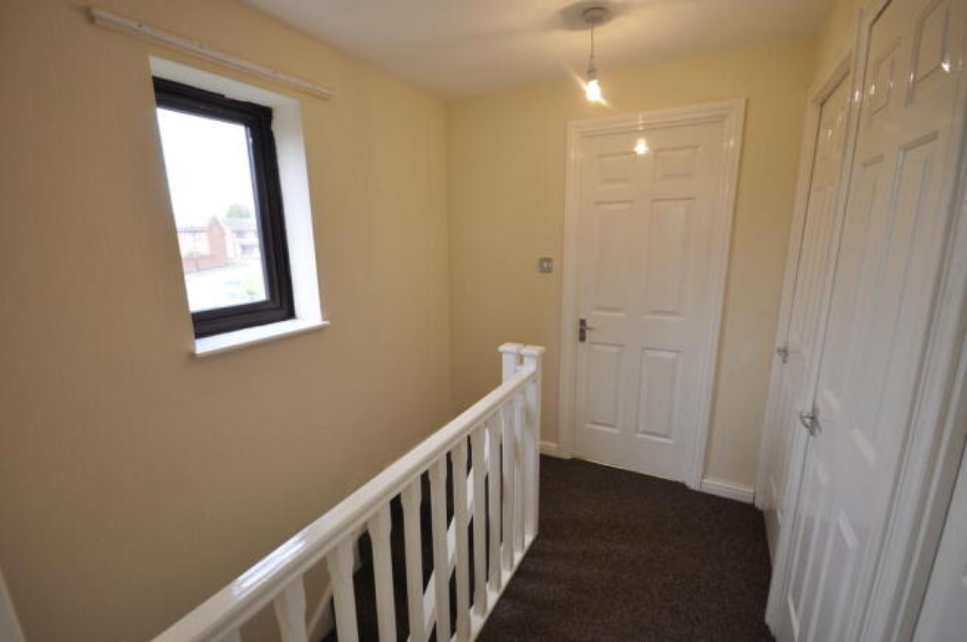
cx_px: 484
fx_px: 403
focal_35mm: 15
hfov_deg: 100.4
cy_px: 321
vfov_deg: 77.2
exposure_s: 1/125
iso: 400
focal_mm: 10
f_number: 5.6
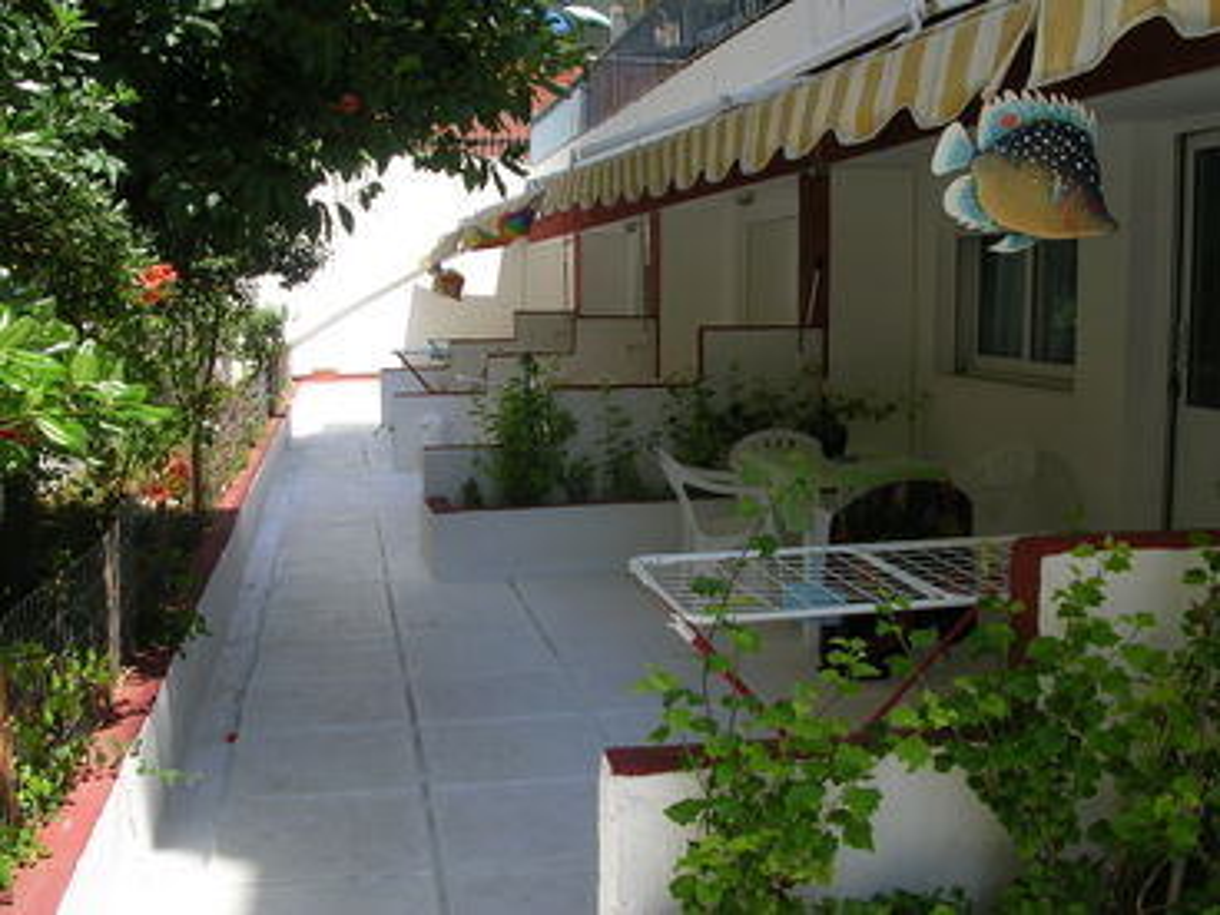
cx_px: 610
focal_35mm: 38
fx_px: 1339
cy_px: 458
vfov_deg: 37.7
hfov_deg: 49.0
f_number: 5.6
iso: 50
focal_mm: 5.8
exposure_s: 1/202
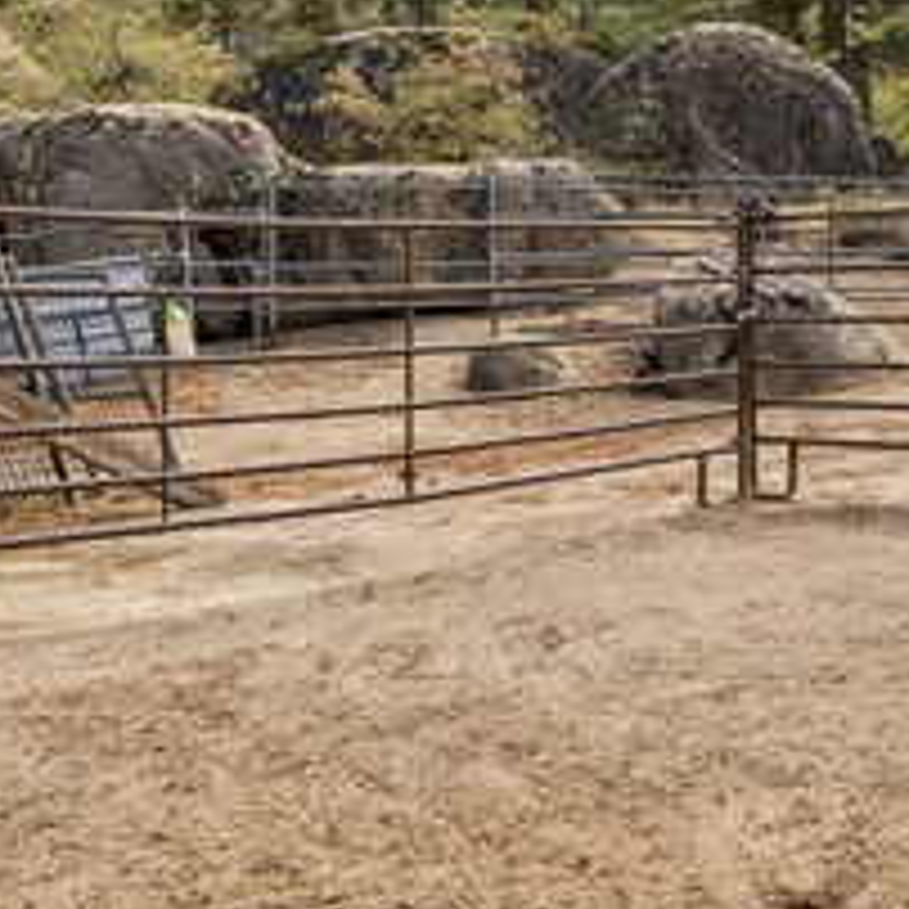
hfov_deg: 31.5
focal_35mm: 45
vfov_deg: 37.0
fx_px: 1325
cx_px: 1098
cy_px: 234
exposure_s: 1/30
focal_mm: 16.6
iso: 100
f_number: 13
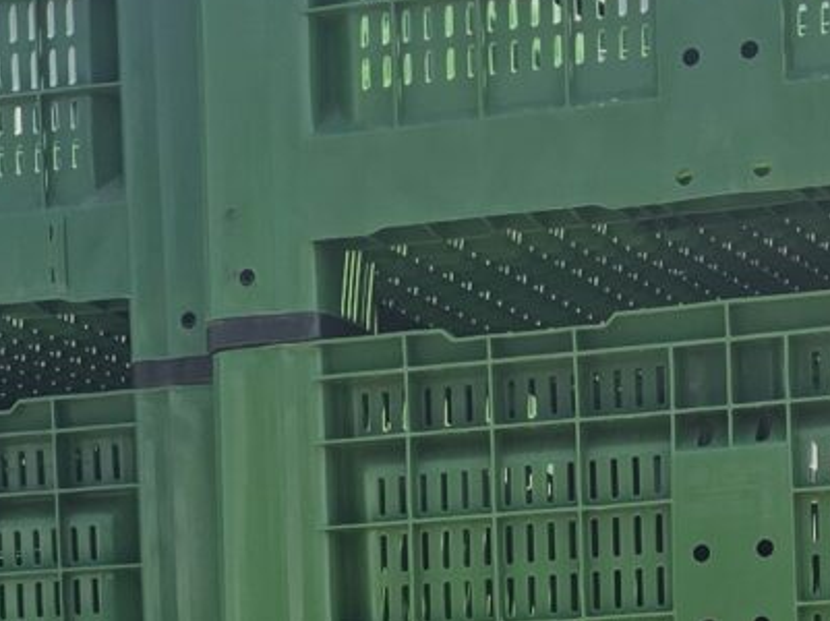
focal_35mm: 147
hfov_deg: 13.4
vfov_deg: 9.6
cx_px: 441
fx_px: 3522
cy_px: 1064
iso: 80
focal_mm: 6.3
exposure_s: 1/3160
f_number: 1.7
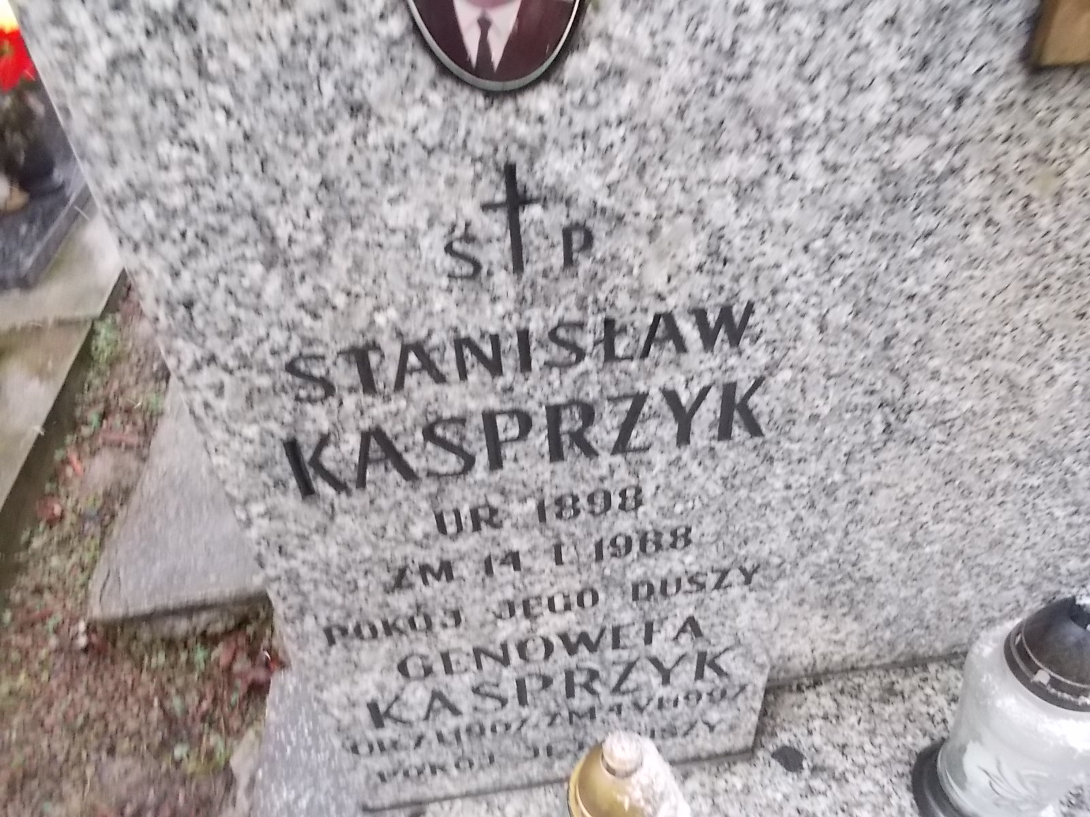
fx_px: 819
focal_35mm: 26
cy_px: 408
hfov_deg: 67.3
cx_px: 545
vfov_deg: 53.1
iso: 400
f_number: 3.2
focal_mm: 4.6
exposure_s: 1/30
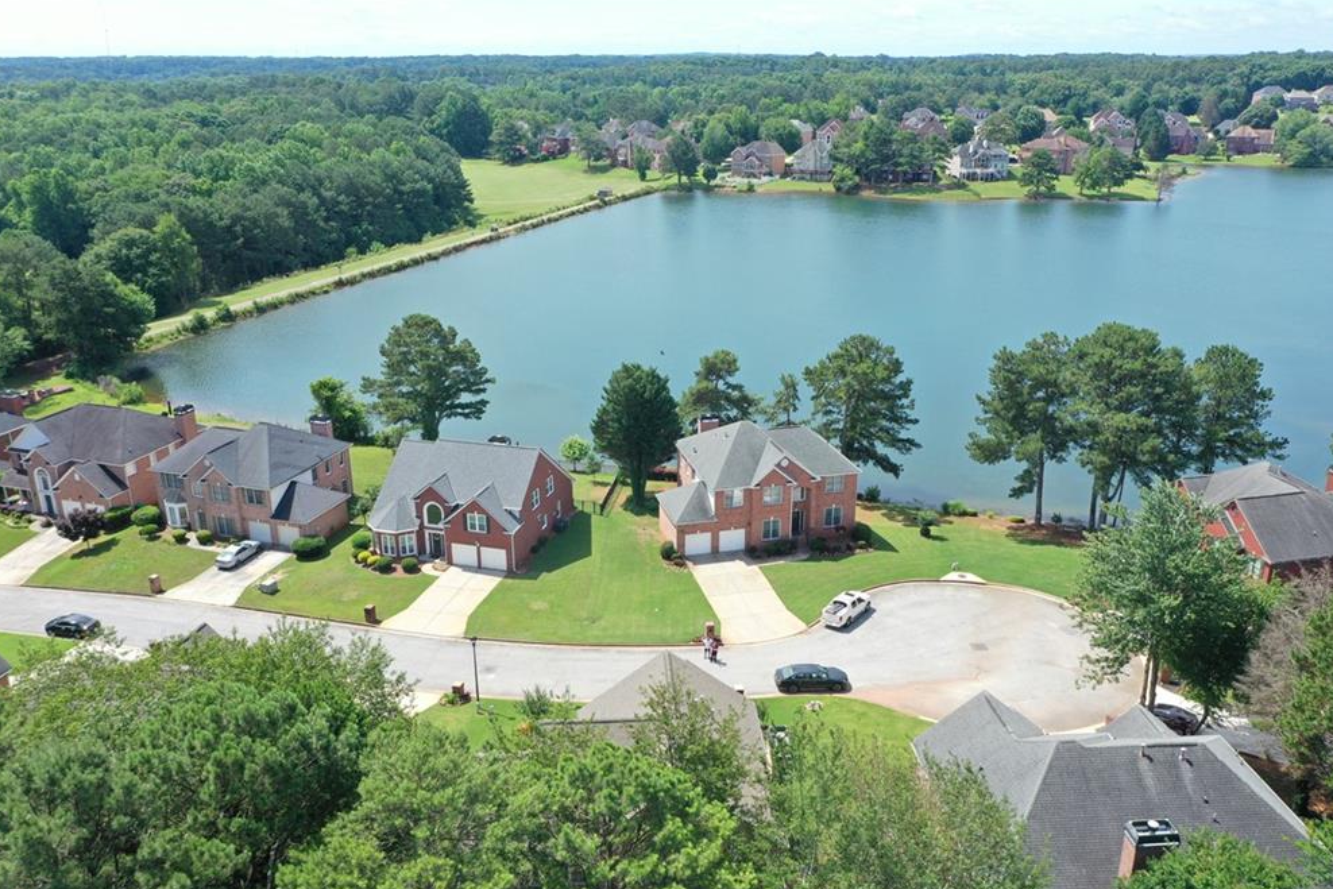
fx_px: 1074
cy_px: 451
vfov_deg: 45.0
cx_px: 656
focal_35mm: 29
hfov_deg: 63.6
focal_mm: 10.26
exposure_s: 1/320
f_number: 5
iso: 100
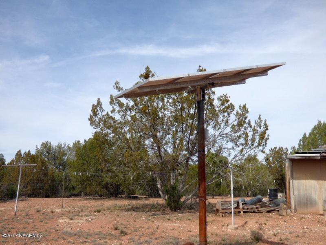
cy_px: 122
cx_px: 163
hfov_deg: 47.9
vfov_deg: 36.8
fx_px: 367
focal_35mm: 39
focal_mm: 6.8
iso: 100
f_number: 3.5
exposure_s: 1/1600
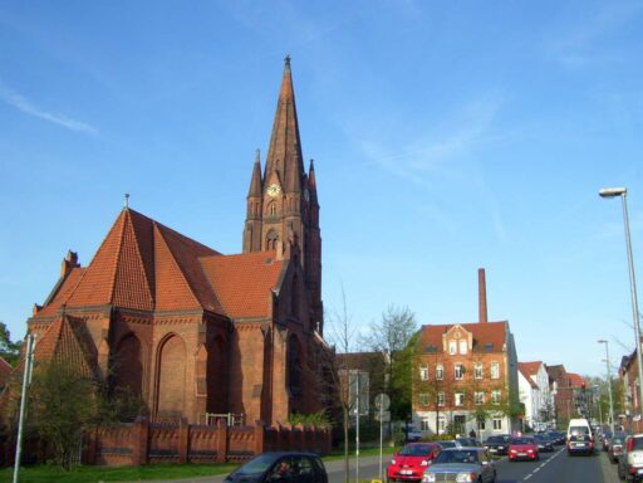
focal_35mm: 37
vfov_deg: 38.7
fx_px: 687
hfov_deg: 50.1
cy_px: 242
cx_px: 322
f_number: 4.8
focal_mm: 6
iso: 80
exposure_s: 1/350
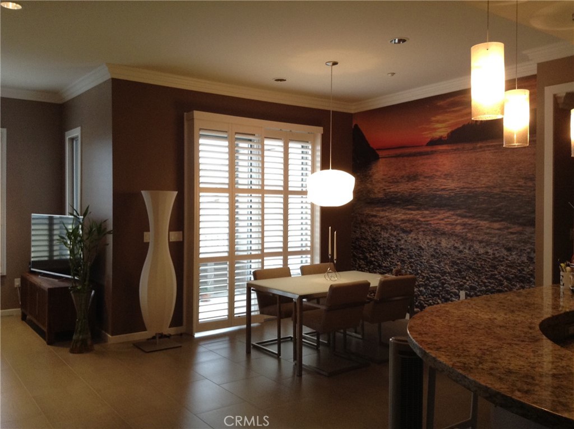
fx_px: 546
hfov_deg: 55.4
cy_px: 214
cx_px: 287
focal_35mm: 33
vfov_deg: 42.8
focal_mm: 3.3
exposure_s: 1/24
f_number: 2.4
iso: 80
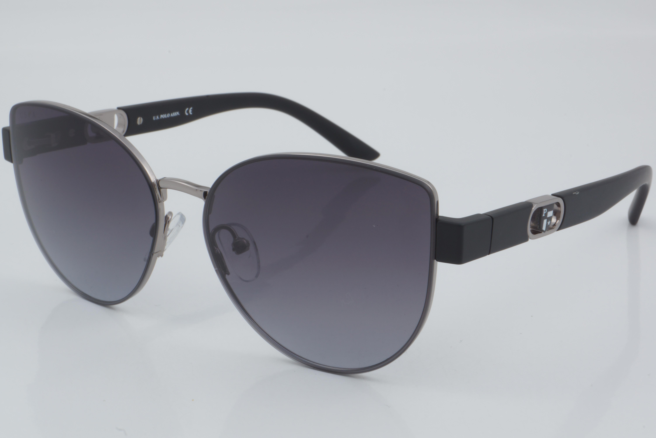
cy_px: 219
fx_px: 1367
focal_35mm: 75
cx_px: 328
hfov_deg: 27.0
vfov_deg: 18.2
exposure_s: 1/3
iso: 100
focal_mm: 50
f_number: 32
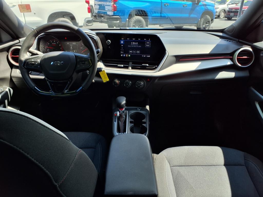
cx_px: 132
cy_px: 98
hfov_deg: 65.3
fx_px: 205
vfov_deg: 51.4
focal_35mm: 27
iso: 40
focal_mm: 3.58
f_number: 1.9
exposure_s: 1/250
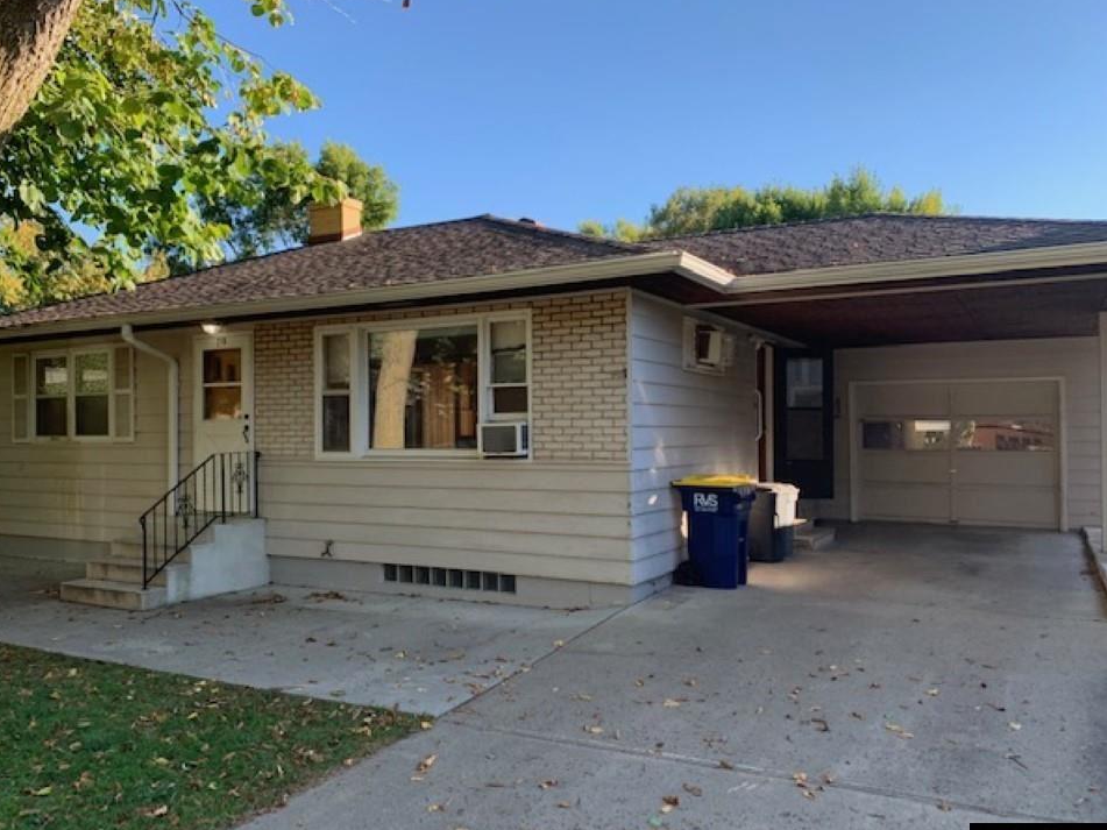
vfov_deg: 49.7
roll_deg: +0.0
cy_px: 423
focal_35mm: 28
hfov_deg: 63.4
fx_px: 895
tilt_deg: +0.6
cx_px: 513
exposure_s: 1/405
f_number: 1.8
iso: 25
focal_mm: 4.25
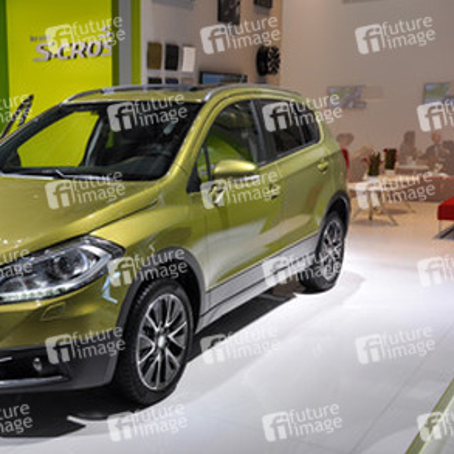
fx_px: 697
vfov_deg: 36.1
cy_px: 229
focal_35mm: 47
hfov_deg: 35.2
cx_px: 106
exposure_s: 1/100
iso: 400
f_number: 6.3
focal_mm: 24
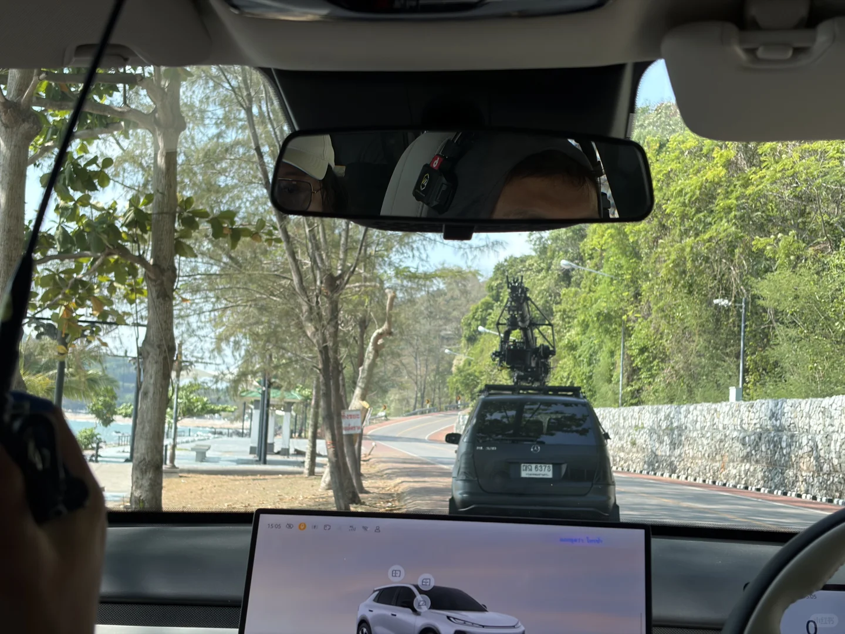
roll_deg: -3.1
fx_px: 1269
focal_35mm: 52
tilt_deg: +5.9
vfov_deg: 28.0
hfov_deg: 36.8
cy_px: 317
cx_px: 422
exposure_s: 1/667
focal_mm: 5.96
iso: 32
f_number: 1.6
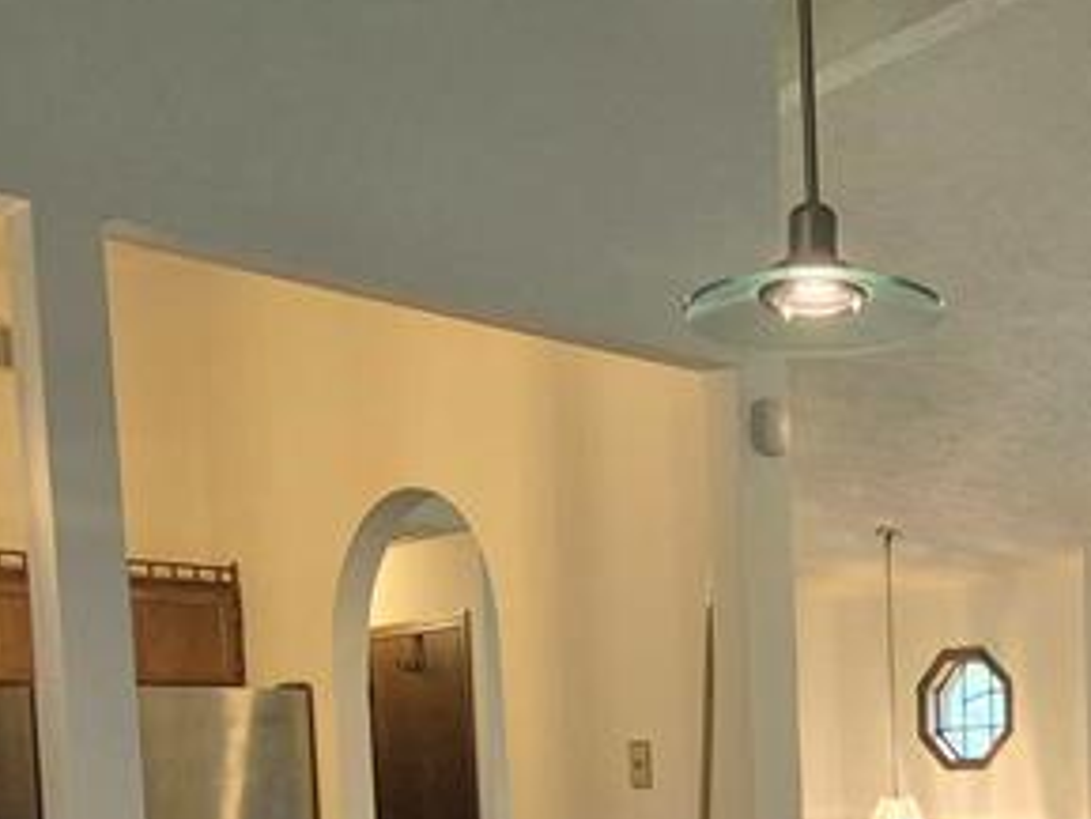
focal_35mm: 46
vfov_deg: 28.9
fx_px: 1450
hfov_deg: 39.6
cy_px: 879
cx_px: 876
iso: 320
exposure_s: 1/60.2
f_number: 2.2
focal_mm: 1.74
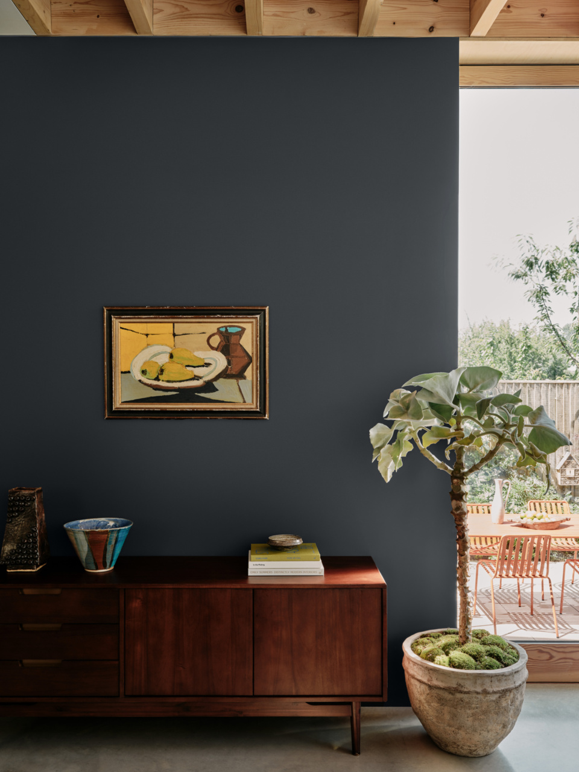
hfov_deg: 45.4
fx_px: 691
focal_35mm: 31
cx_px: 290
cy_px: 386
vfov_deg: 58.4
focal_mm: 39.6
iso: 100
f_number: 9
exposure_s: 1/2
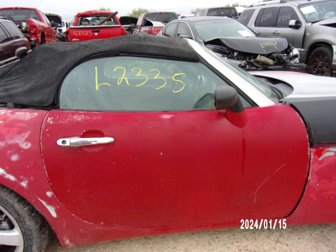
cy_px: 126
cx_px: 168
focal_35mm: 24
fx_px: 233
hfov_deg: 71.6
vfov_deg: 56.8
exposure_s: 1/100
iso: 80
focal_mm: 4.3
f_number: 3.3
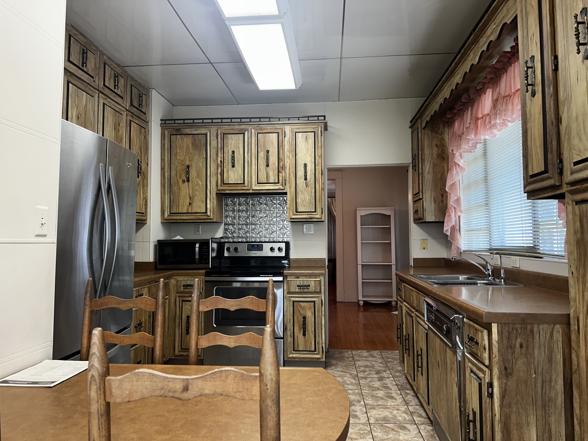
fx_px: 408
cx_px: 294
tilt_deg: +5.4
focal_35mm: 24
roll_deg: -0.9
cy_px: 220
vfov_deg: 56.8
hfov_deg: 71.6
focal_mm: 6.86
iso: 125
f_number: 1.78
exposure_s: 1/120
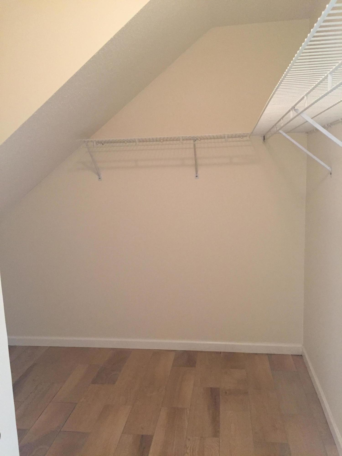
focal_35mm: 29
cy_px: 228
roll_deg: +1.2
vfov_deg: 61.7
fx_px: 382
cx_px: 171
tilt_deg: -8.4
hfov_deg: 48.2
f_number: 2.2
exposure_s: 1/30
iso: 200
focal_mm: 4.15
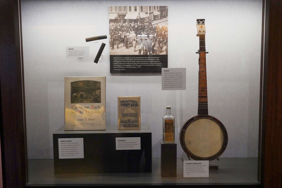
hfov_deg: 48.5
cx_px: 141
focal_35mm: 40
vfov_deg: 33.4
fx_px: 313
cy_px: 94
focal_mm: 40
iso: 10000
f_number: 6.3
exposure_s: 1/100
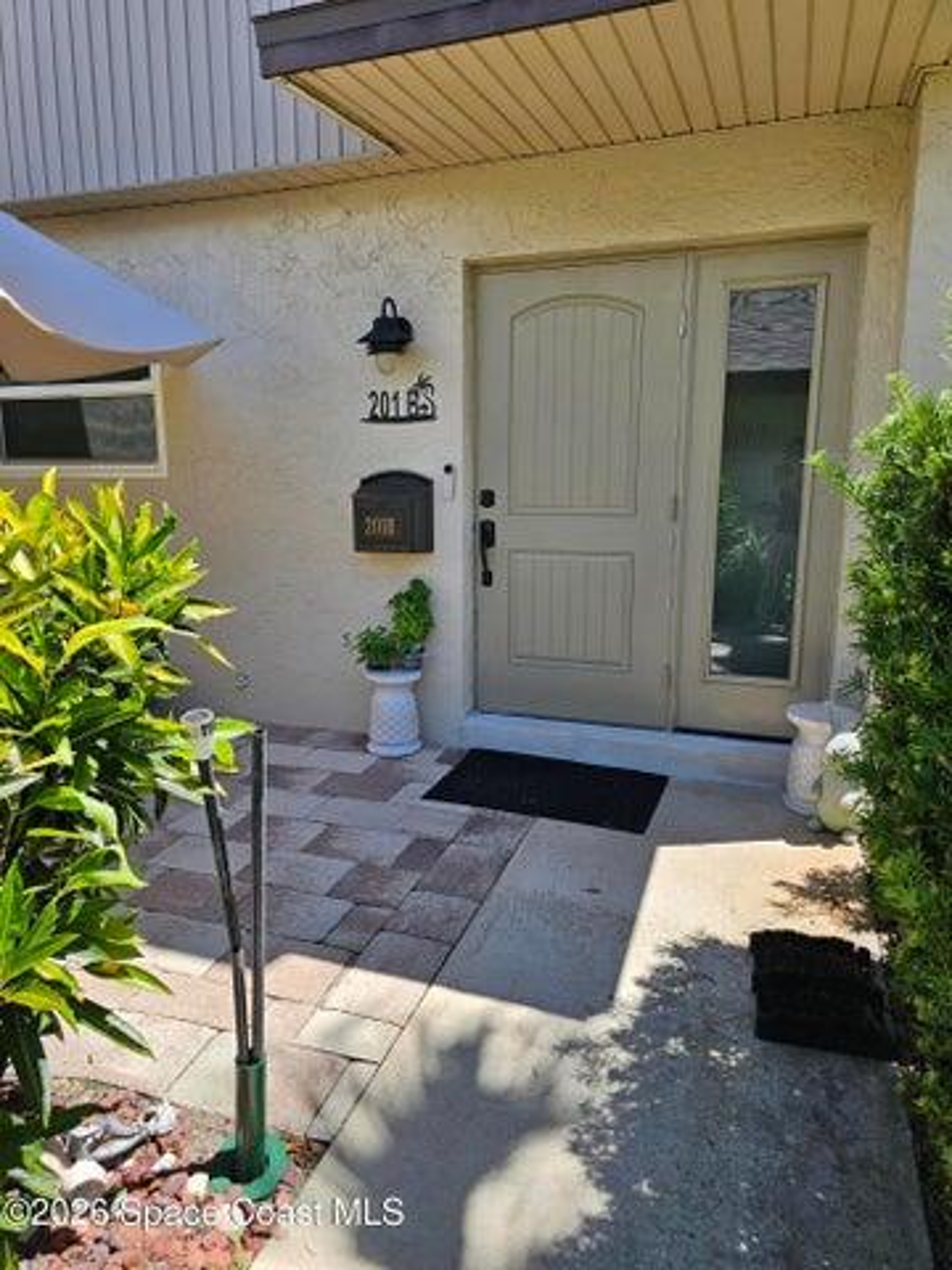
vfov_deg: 73.9
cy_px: 635
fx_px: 843
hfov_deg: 58.9
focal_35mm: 23
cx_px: 476
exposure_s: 1/406
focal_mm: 6.3
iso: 10
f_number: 1.7
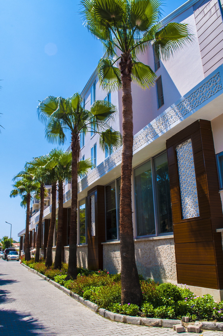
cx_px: 112
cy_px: 168
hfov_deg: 43.5
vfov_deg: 62.0
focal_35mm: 30
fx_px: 279
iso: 200
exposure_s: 1/125
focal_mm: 20
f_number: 16
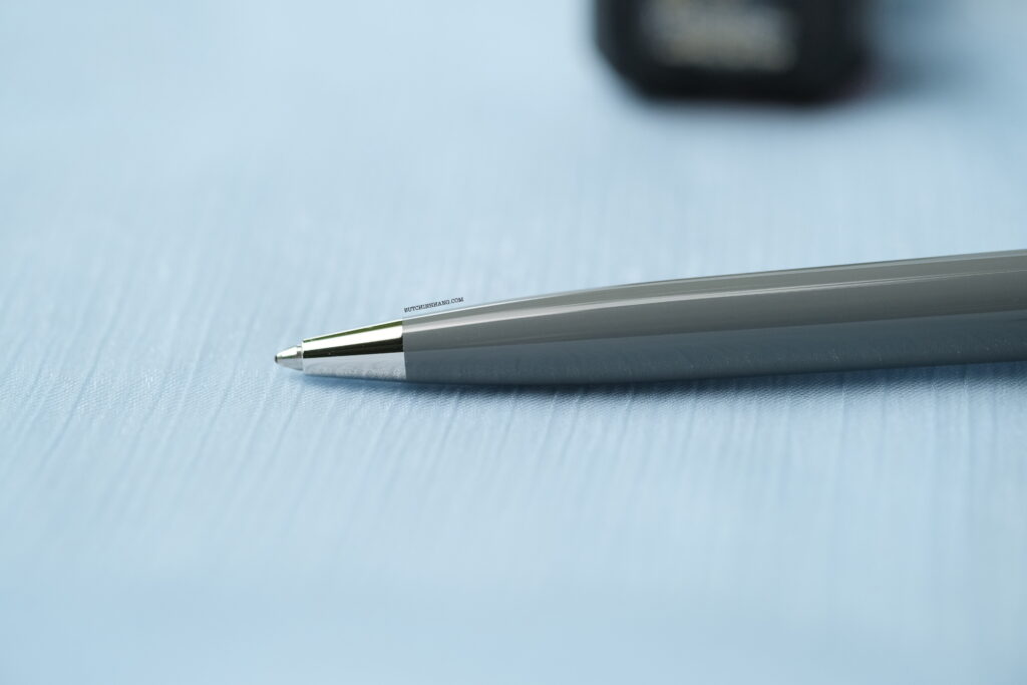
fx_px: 2568
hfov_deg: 22.6
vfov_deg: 15.2
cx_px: 514
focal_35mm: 90
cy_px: 342
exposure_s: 1/2000
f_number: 3.2
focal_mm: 60
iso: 1600
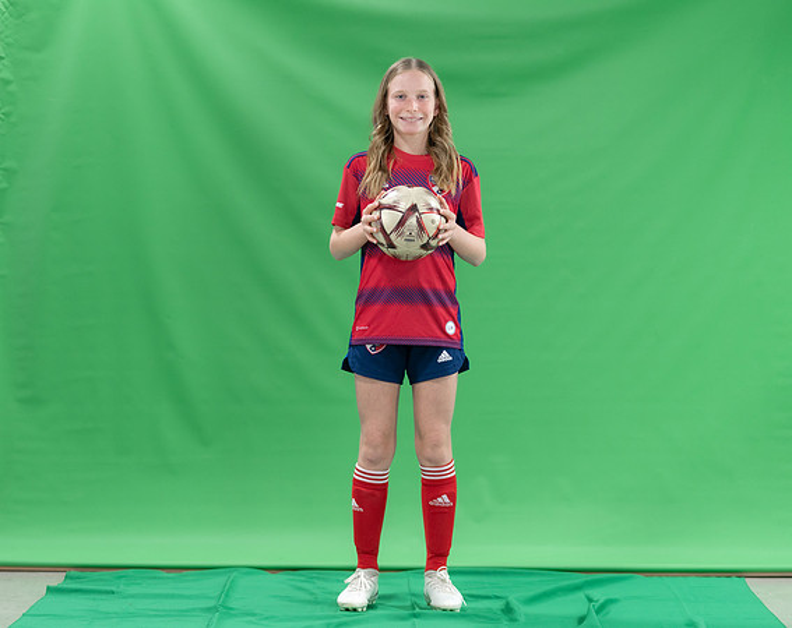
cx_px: 400
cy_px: 324
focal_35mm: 86
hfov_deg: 22.4
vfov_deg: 17.8
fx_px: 2004
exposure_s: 1/250
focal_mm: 71
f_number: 2.8
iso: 1000
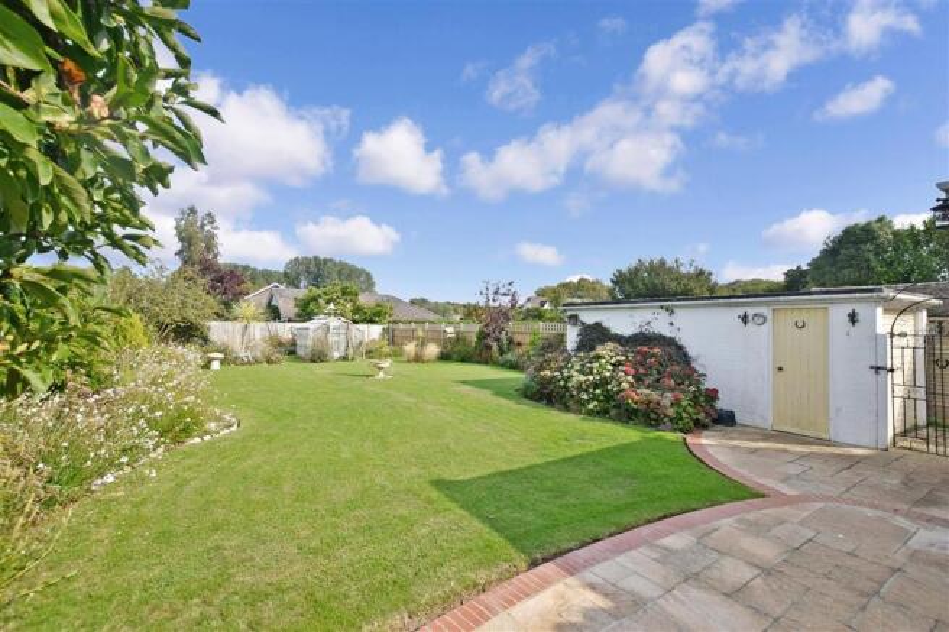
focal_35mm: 15
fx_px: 395
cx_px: 474
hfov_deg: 100.4
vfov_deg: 77.3
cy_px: 316
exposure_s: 1/1000
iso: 500
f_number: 10
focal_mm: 10
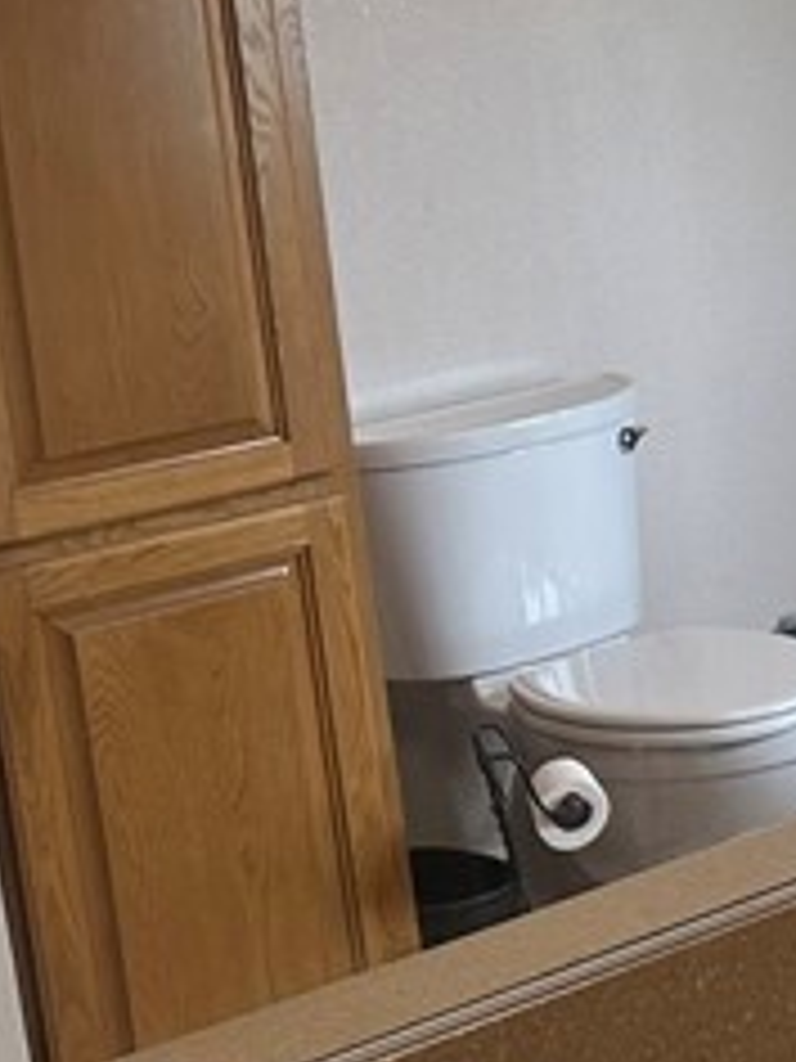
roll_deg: +2.4
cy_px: 202
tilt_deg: -8.0
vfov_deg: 18.7
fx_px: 3189
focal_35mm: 104
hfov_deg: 11.7
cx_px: 1898
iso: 100
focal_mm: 6.86
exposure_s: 1/120
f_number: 1.78
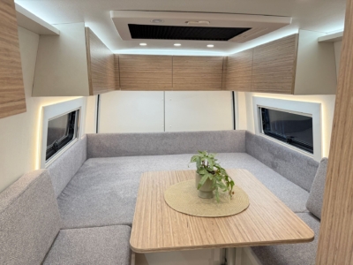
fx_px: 245
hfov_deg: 71.6
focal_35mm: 24
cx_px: 176
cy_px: 132
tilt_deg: -10.0
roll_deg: -0.1
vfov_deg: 56.8
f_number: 1.78
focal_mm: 6.76
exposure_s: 1/111
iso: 200
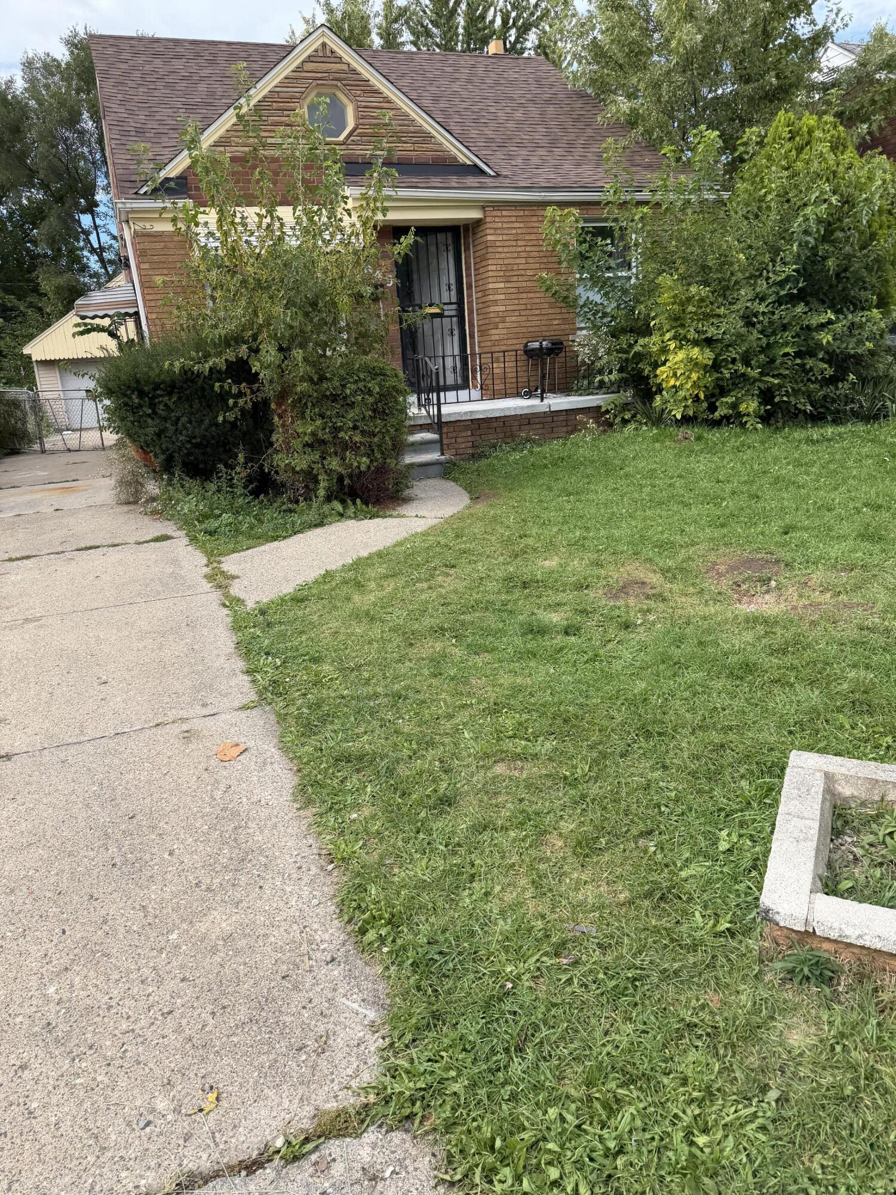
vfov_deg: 71.6
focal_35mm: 24
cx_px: 448
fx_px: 828
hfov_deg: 56.8
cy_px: 598
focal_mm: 6.76
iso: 80
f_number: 1.78
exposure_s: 1/1949
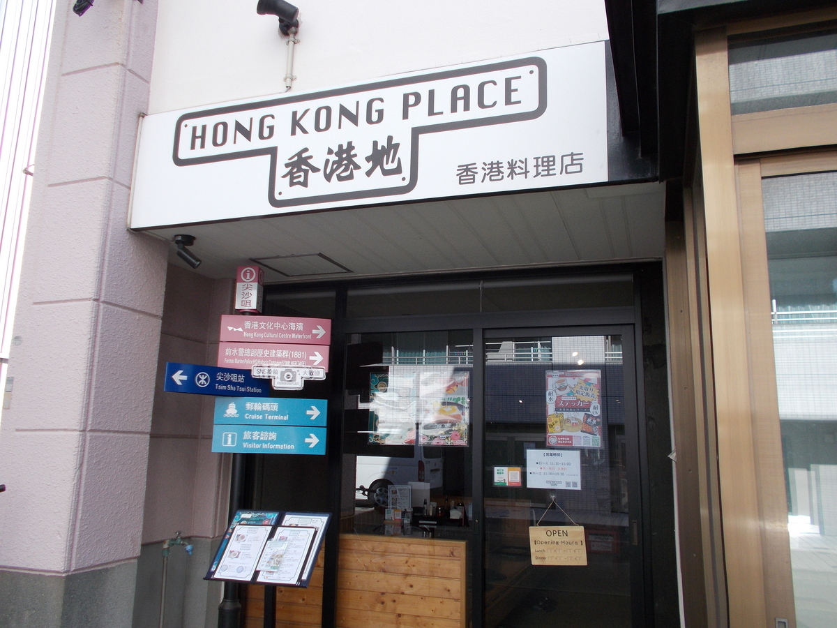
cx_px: 418
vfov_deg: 46.8
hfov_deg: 60.0
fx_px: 725
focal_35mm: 30
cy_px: 314
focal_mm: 5.3
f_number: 3.4
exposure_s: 1/250
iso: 125
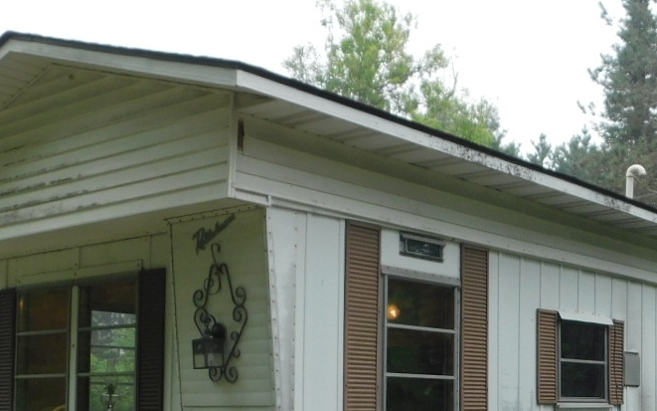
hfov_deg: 33.3
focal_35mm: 59
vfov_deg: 21.5
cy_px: 369
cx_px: 545
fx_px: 1056
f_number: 3
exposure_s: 1/100
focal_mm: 4
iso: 125
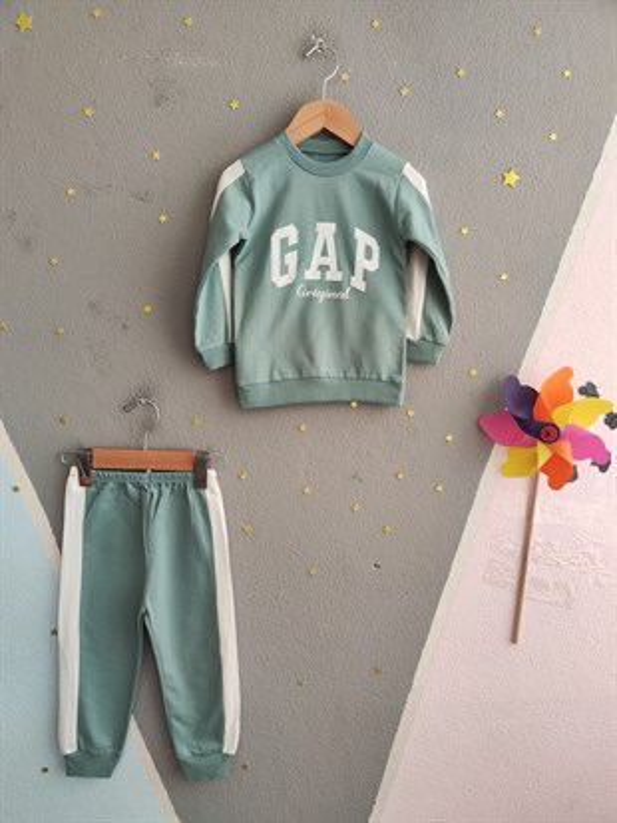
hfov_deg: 56.8
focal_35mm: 24
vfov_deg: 71.6
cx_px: 308
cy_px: 412
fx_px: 570
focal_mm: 5.59
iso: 325
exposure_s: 1/73.6
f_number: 1.88
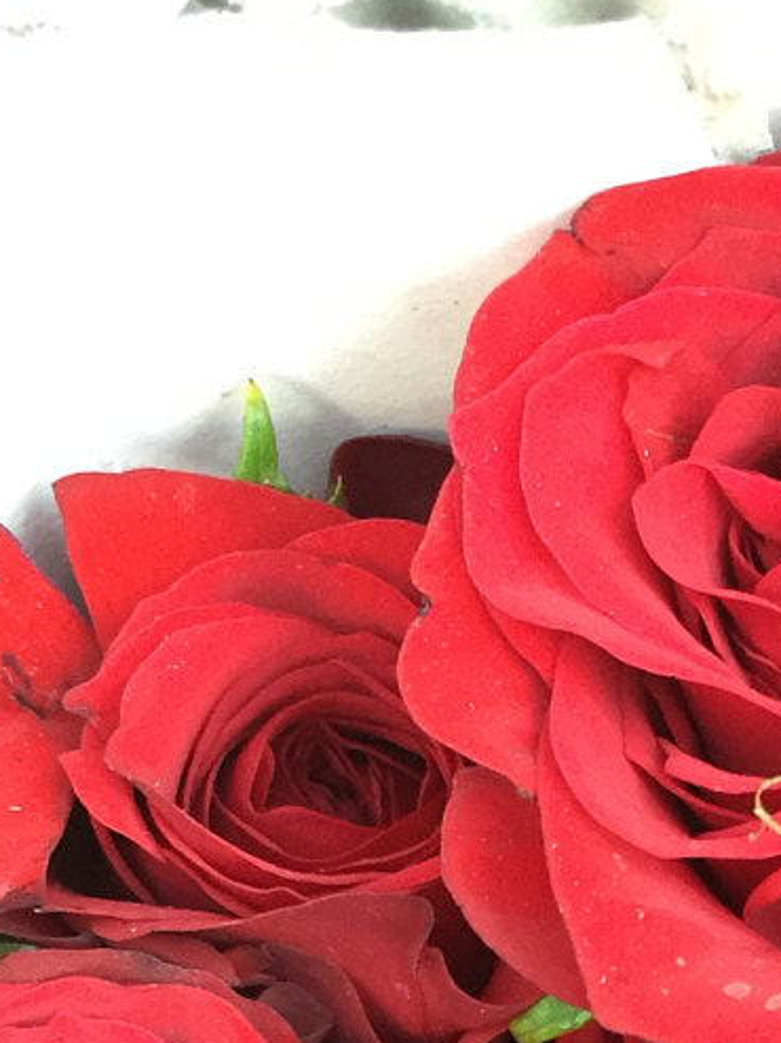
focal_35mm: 94
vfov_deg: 19.2
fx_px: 2830
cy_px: 1377
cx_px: 796
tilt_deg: -63.3
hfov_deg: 15.4
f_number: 2.2
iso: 125
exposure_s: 1/33
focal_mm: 4.15
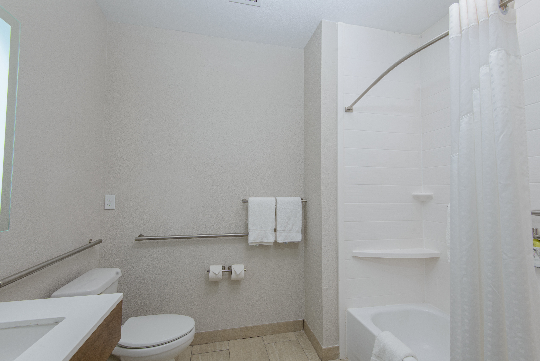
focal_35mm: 16
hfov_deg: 96.7
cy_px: 180
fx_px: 240
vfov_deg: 73.8
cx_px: 270
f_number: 11
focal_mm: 16
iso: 200
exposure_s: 1/15
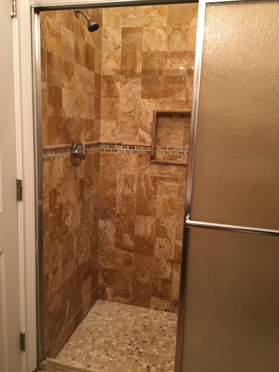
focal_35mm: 29
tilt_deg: -11.0
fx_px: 312
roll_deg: -1.8
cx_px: 140
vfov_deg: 61.7
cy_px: 186
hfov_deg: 48.2
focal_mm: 4.15
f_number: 2.2
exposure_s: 1/30
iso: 160
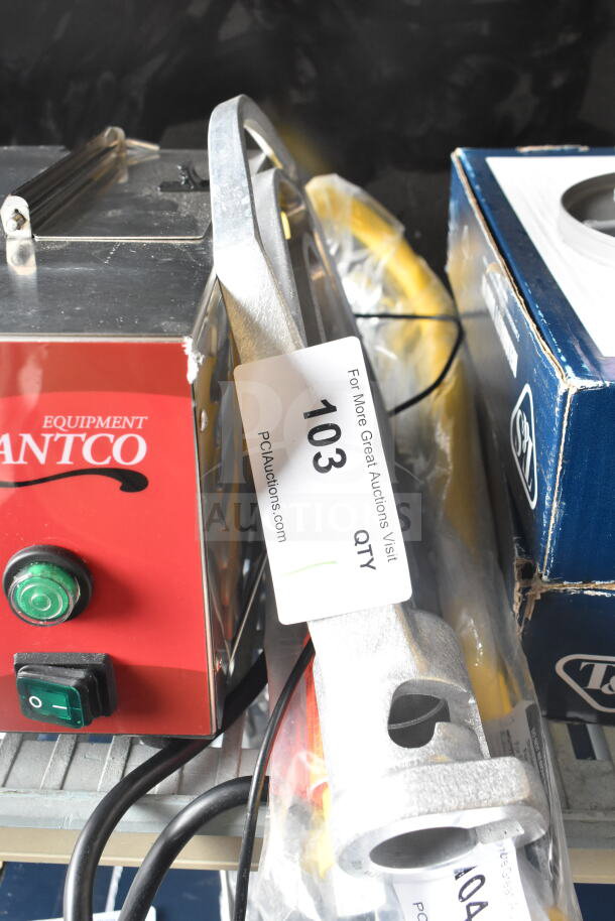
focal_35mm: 36
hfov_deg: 36.9
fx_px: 922
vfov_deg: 53.1
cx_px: 308
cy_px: 460
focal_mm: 24
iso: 1600
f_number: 5.6
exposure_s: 1/125
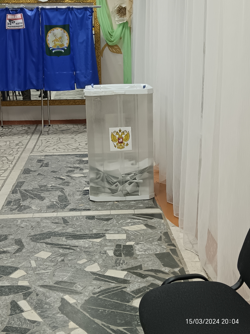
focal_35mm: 54
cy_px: 167
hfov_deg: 27.0
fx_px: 520
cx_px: 125
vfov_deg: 35.5
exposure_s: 1/60
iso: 577
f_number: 1.9
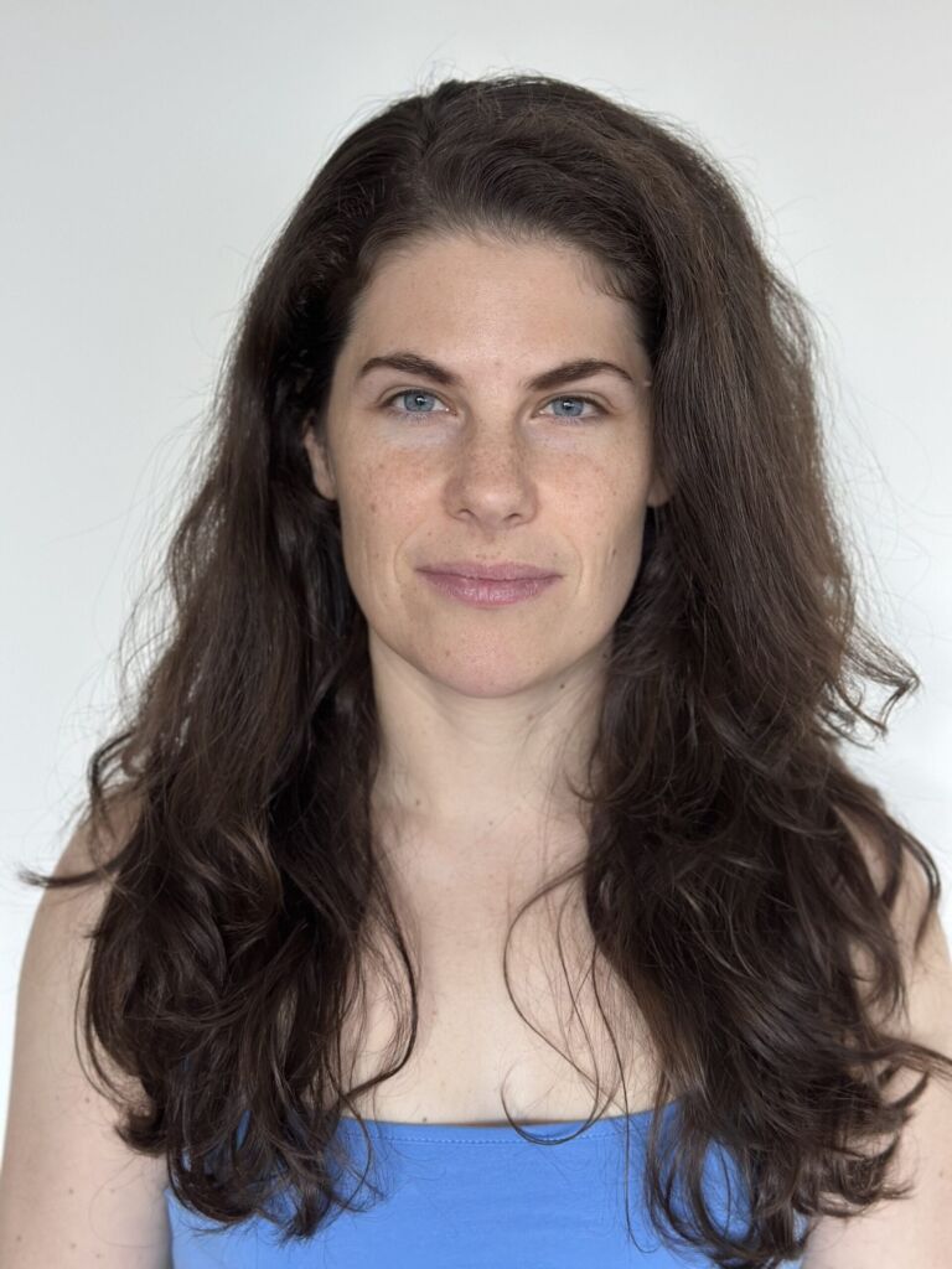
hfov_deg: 30.3
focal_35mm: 48
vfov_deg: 39.7
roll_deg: +0.1
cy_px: 634
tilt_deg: -2.7
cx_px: 476
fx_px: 1760
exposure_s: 1/60
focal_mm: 6.86
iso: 250
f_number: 1.78
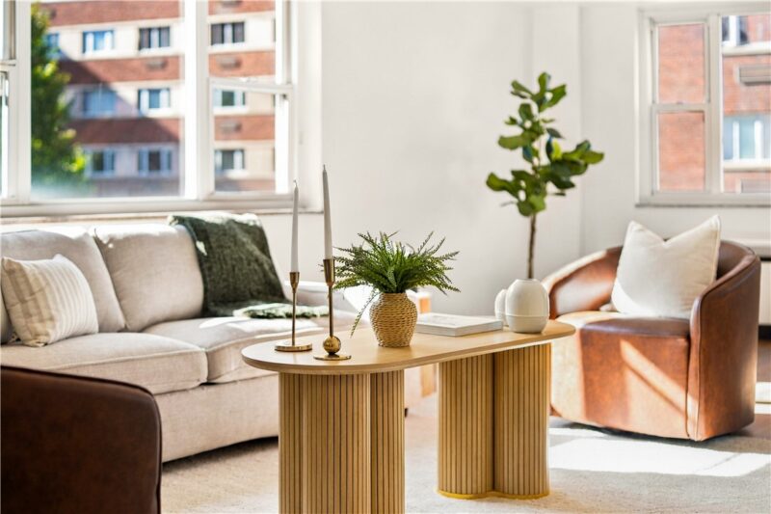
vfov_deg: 27.0
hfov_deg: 39.6
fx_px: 1071
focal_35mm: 50
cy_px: 257
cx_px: 386
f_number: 2
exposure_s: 1/320
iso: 100
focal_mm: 50
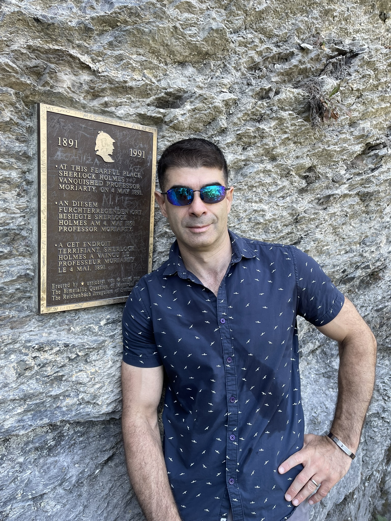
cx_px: 196
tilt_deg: -3.2
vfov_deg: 69.4
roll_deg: +1.5
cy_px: 260
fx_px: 377
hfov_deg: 54.9
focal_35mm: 25
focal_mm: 5.1
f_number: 1.6
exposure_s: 1/121
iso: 40
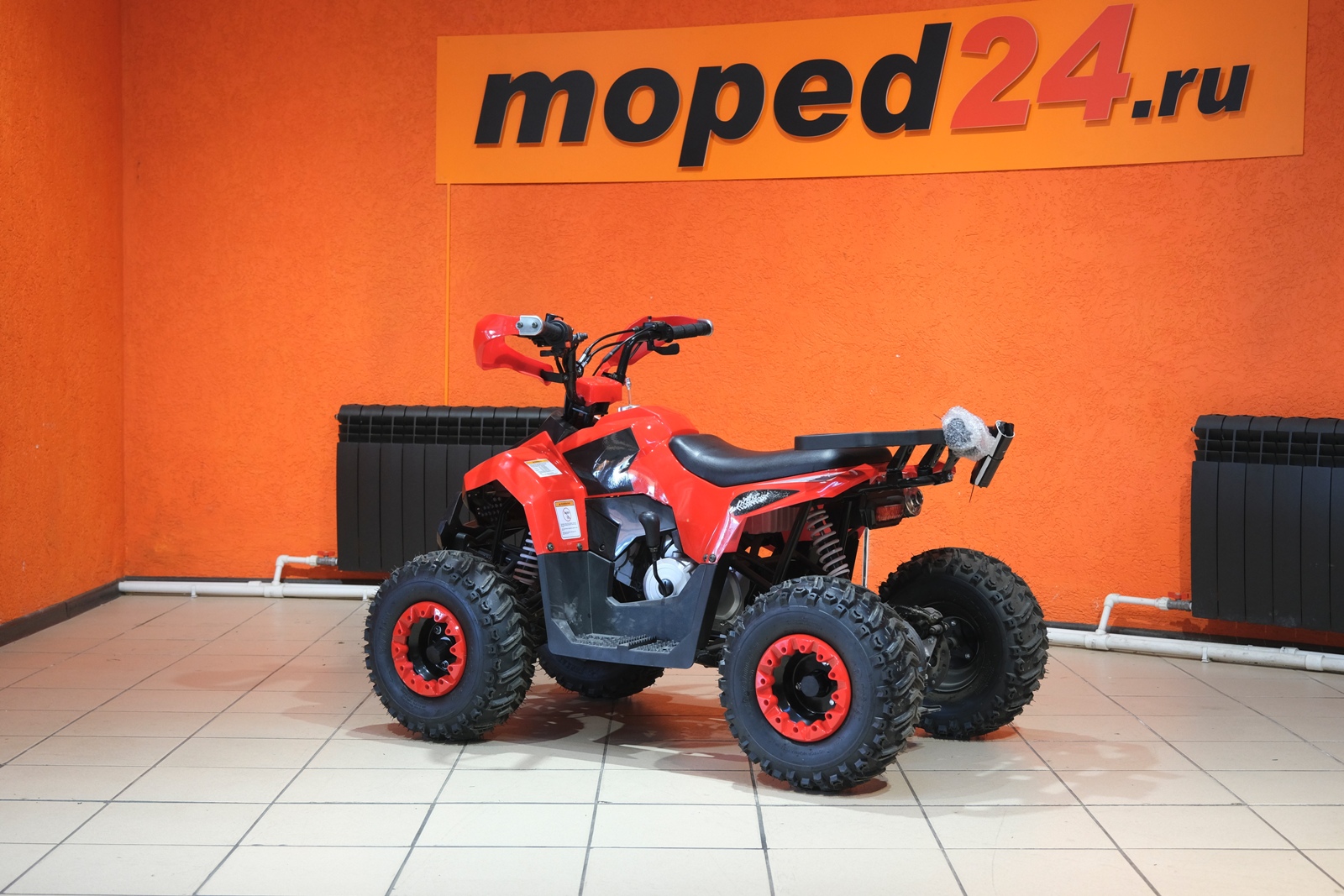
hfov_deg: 38.9
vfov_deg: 26.5
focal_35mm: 51
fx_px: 1904
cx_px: 672
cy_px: 448
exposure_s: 1/60
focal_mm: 34.2
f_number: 4
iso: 1000
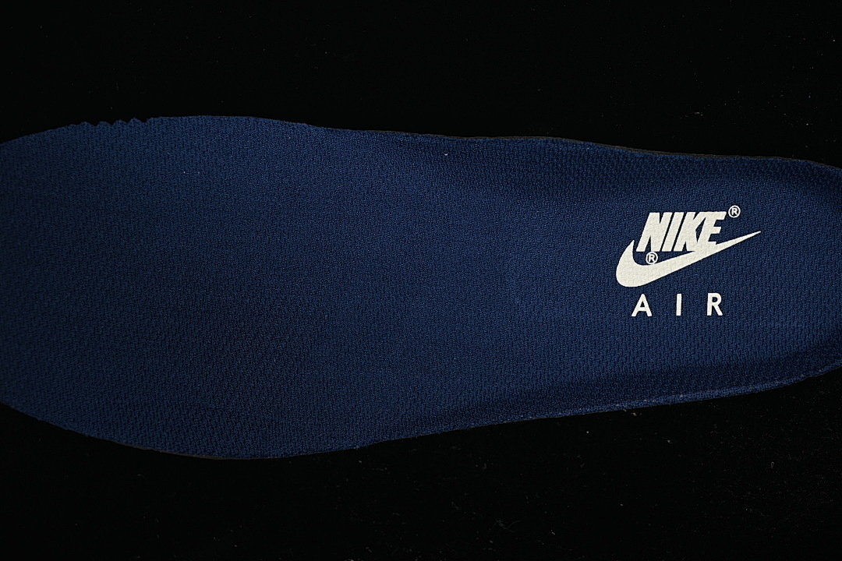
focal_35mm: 75
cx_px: 421
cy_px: 280
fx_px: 1754
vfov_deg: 18.2
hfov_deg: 27.0
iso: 160
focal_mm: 50
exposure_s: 1/60
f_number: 7.1
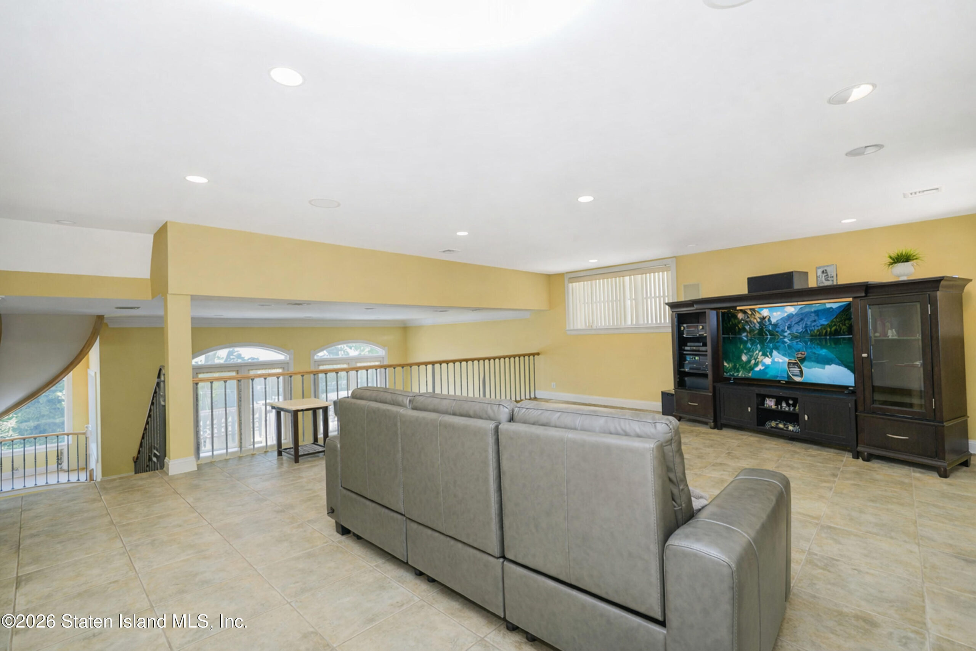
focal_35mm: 16
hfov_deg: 96.7
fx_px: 434
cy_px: 326
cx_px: 488
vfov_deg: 73.8
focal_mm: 16
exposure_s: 1/20
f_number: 4
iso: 64
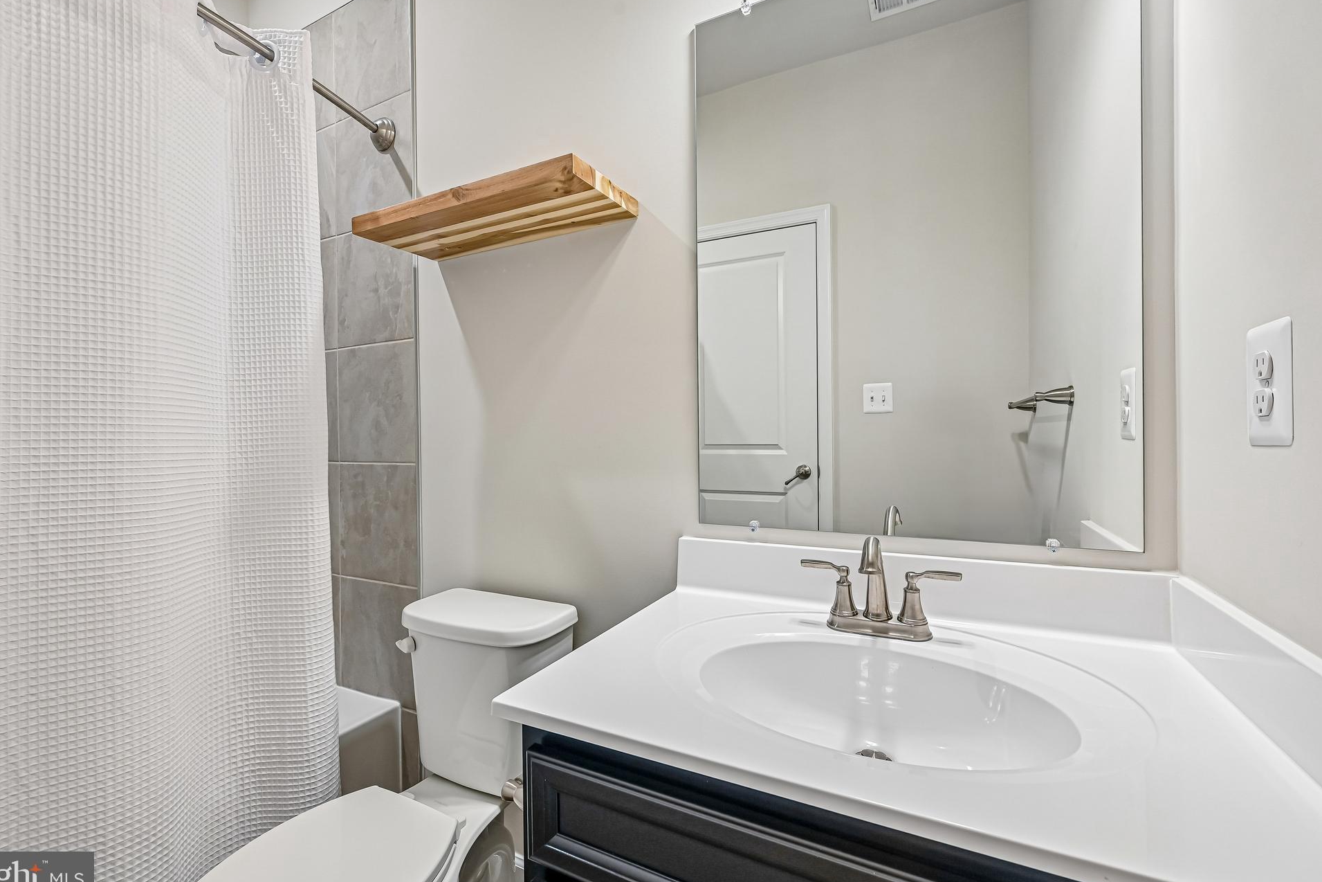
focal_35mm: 15
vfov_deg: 77.3
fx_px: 551
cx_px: 649
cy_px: 430
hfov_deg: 100.4
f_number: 8
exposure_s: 1/15
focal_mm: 14
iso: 280
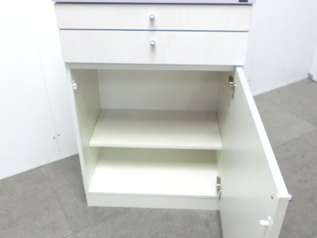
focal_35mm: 38
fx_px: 348
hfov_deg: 49.0
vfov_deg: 37.7
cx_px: 158
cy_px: 119
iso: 800
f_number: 3.9
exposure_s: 1/25
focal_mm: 6.9
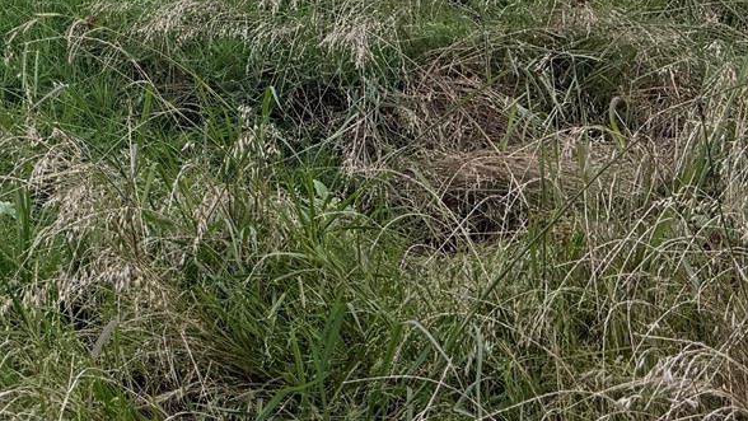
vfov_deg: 12.2
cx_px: 80
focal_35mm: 91
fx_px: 1805
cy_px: -331
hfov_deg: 22.8
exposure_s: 1/5319
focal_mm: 6.76
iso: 80
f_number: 1.78
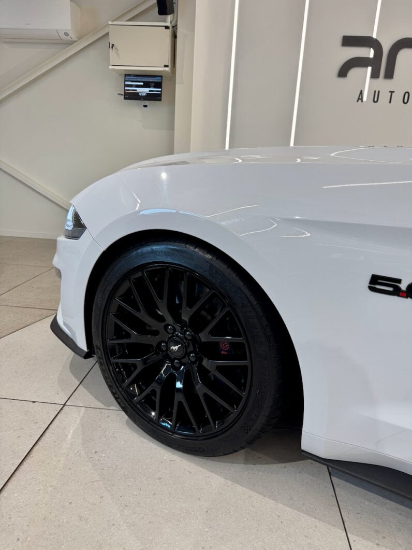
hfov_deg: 56.8
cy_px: 275
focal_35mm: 24
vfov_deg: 71.6
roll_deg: -2.4
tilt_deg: -17.3
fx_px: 381
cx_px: 206
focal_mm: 6.76
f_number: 1.78
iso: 125
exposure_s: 1/100
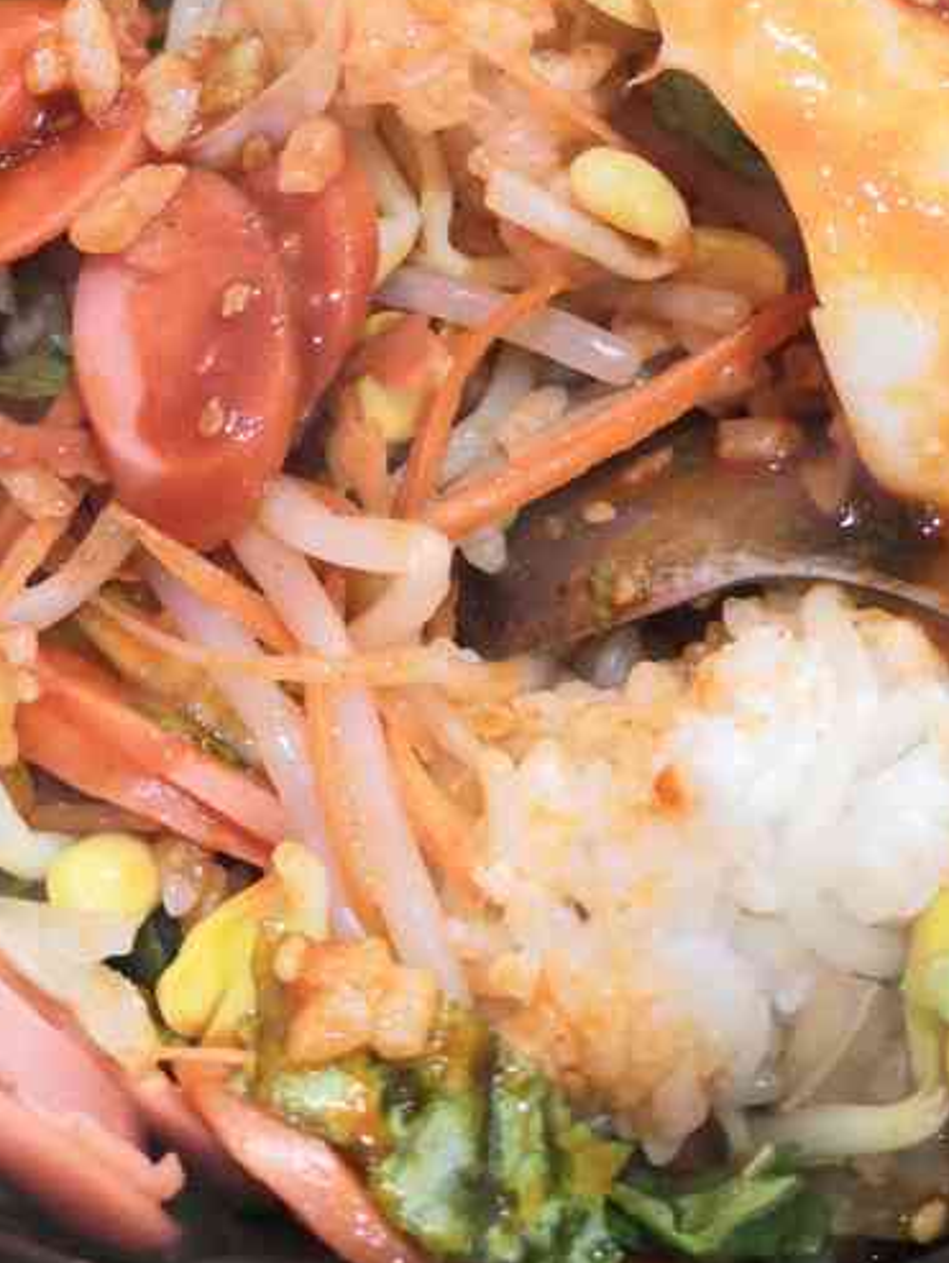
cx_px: 483
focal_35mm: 51
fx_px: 1863
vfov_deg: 36.3
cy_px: 260
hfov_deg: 28.6
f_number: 1.8
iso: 320
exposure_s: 1/50
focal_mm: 3.95
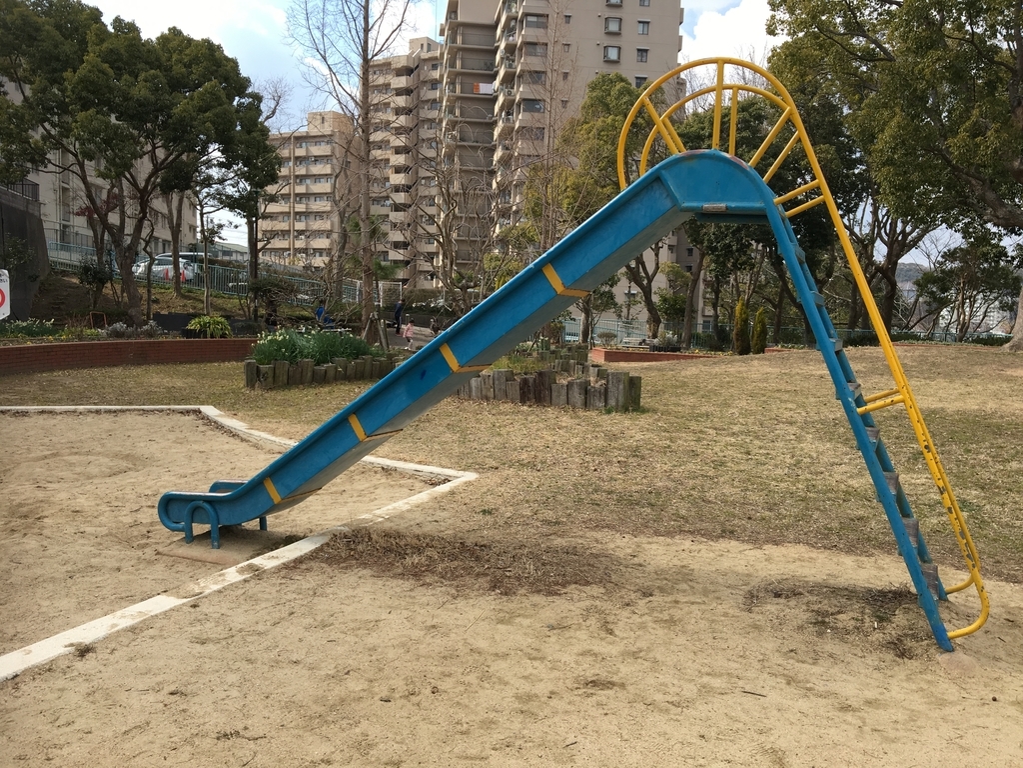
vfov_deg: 48.2
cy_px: 384
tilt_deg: -6.9
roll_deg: -2.3
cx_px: 512
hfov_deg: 61.7
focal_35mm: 29
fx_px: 857
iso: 25
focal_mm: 4.15
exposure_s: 1/855
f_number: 2.2
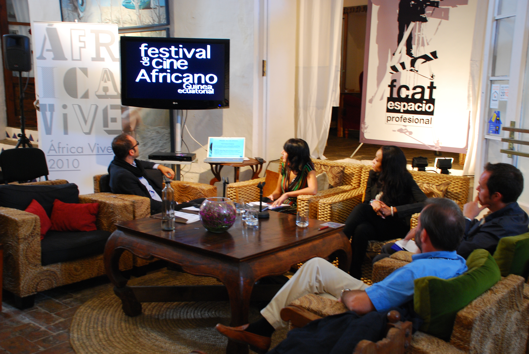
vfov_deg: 34.3
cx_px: 264
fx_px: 574
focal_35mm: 39
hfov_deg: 49.5
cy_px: 177
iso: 400
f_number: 4
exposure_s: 1/8
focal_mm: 26
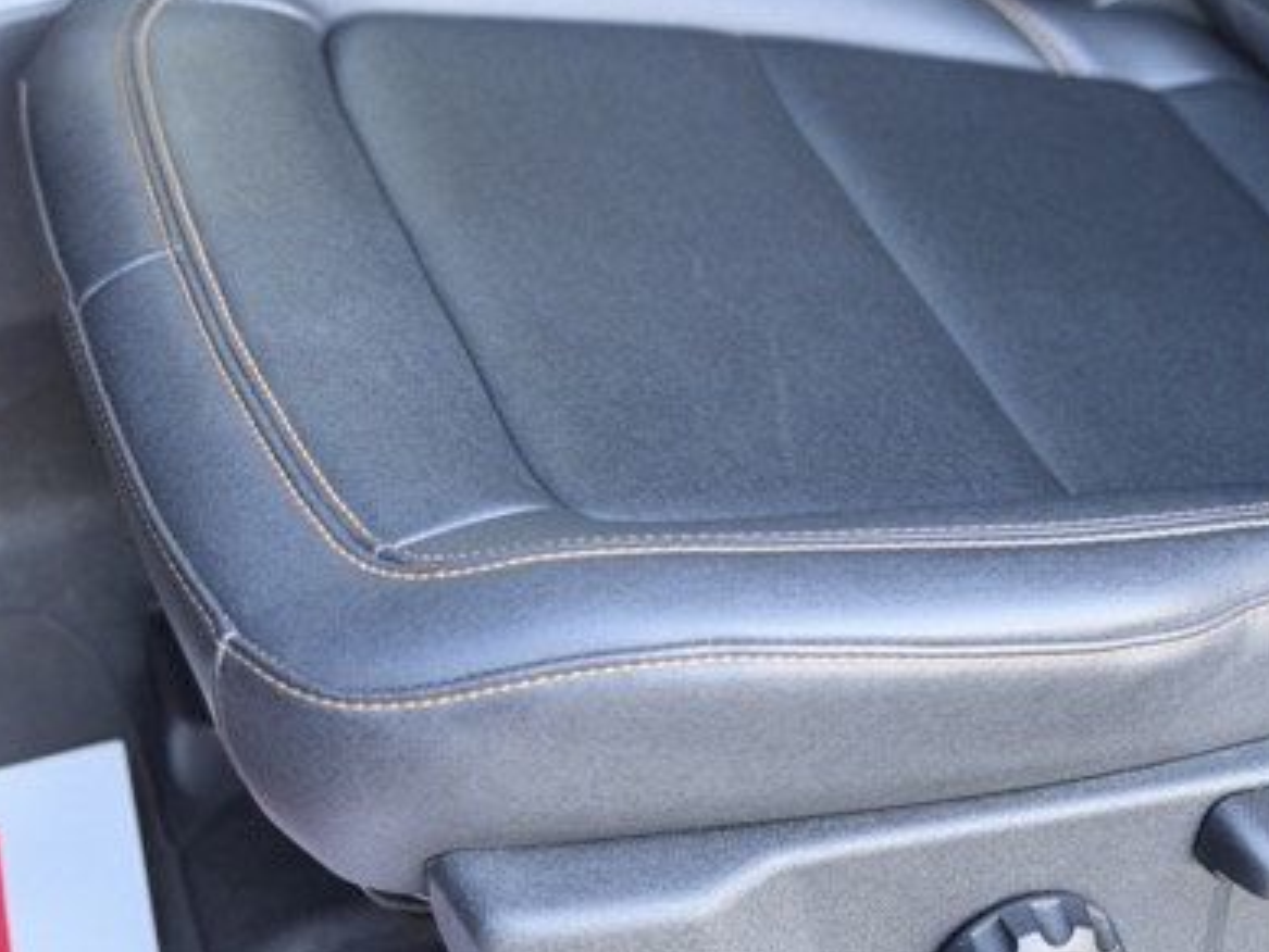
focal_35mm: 79
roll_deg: -3.1
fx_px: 2897
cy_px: 346
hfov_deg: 24.4
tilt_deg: -29.5
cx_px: 949
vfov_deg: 18.6
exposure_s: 1/52
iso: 250
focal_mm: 6.76
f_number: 1.78
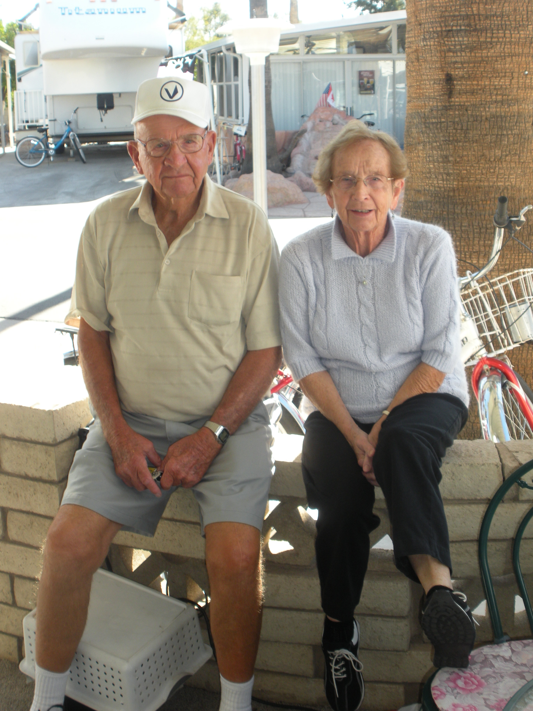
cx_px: 266
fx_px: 1068
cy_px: 356
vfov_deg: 36.8
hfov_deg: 28.0
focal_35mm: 52
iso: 88
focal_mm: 9.1
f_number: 4.4
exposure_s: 1/92.6
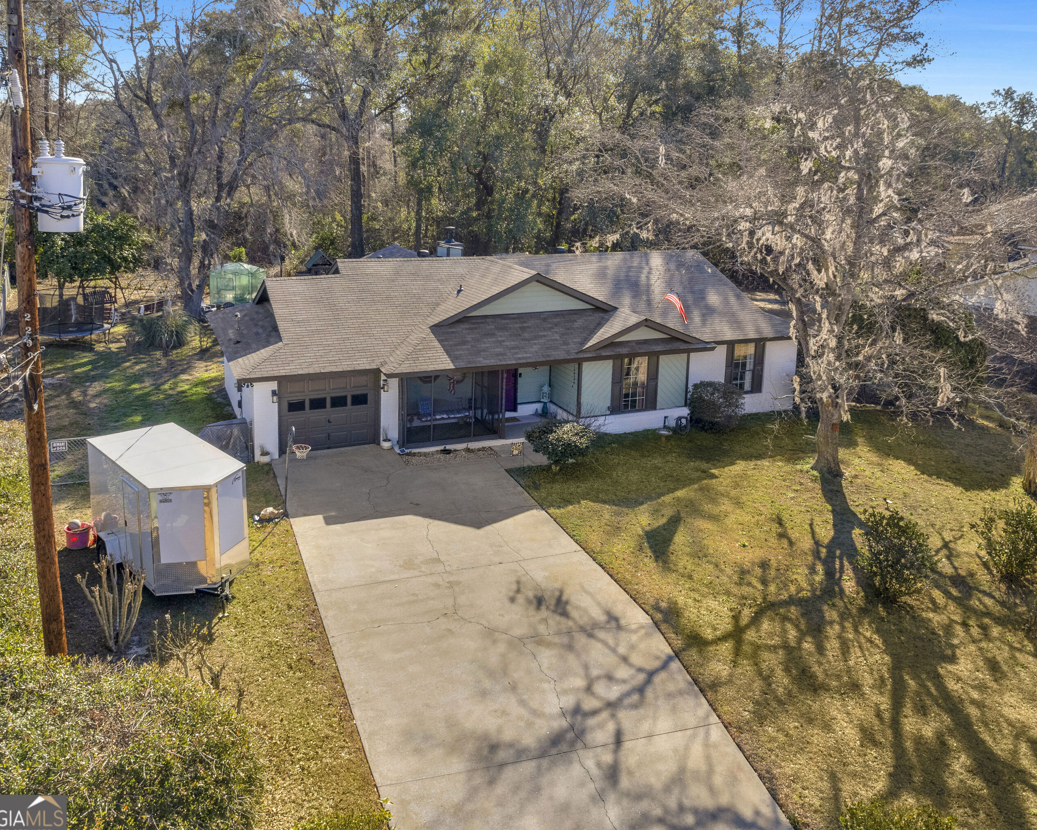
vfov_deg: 56.8
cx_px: 569
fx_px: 767
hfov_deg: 67.9
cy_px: 418
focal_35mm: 25
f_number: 2.8
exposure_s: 1/1250
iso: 110
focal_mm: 8.38
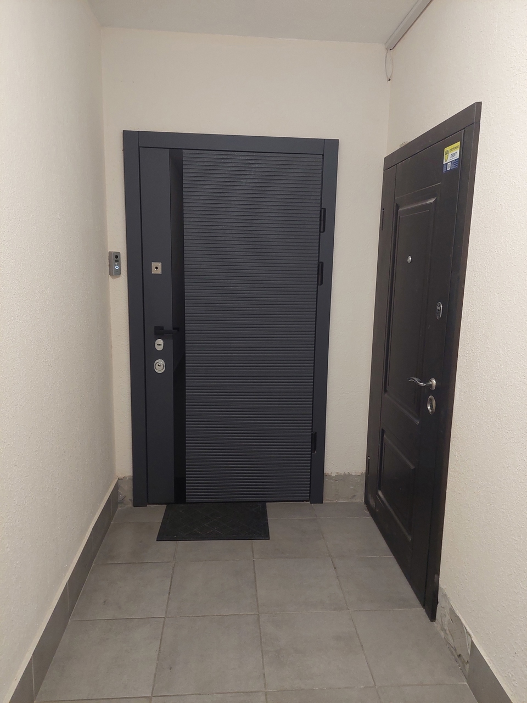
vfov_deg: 71.6
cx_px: 264
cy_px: 352
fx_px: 487
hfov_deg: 56.8
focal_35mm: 24
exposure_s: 1/25
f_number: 1.8
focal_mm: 5.23
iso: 500
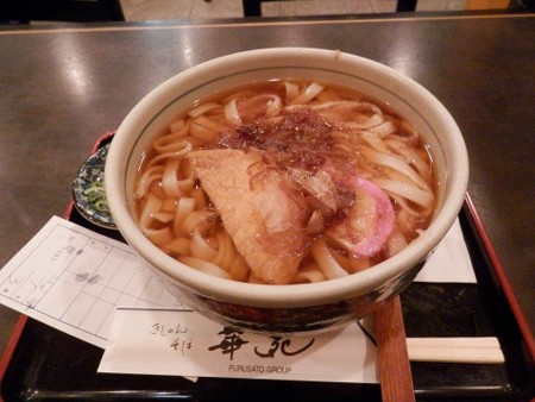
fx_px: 387
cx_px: 268
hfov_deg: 69.4
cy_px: 201
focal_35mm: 25
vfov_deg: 54.9
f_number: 3
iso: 800
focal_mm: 4.5
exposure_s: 1/80
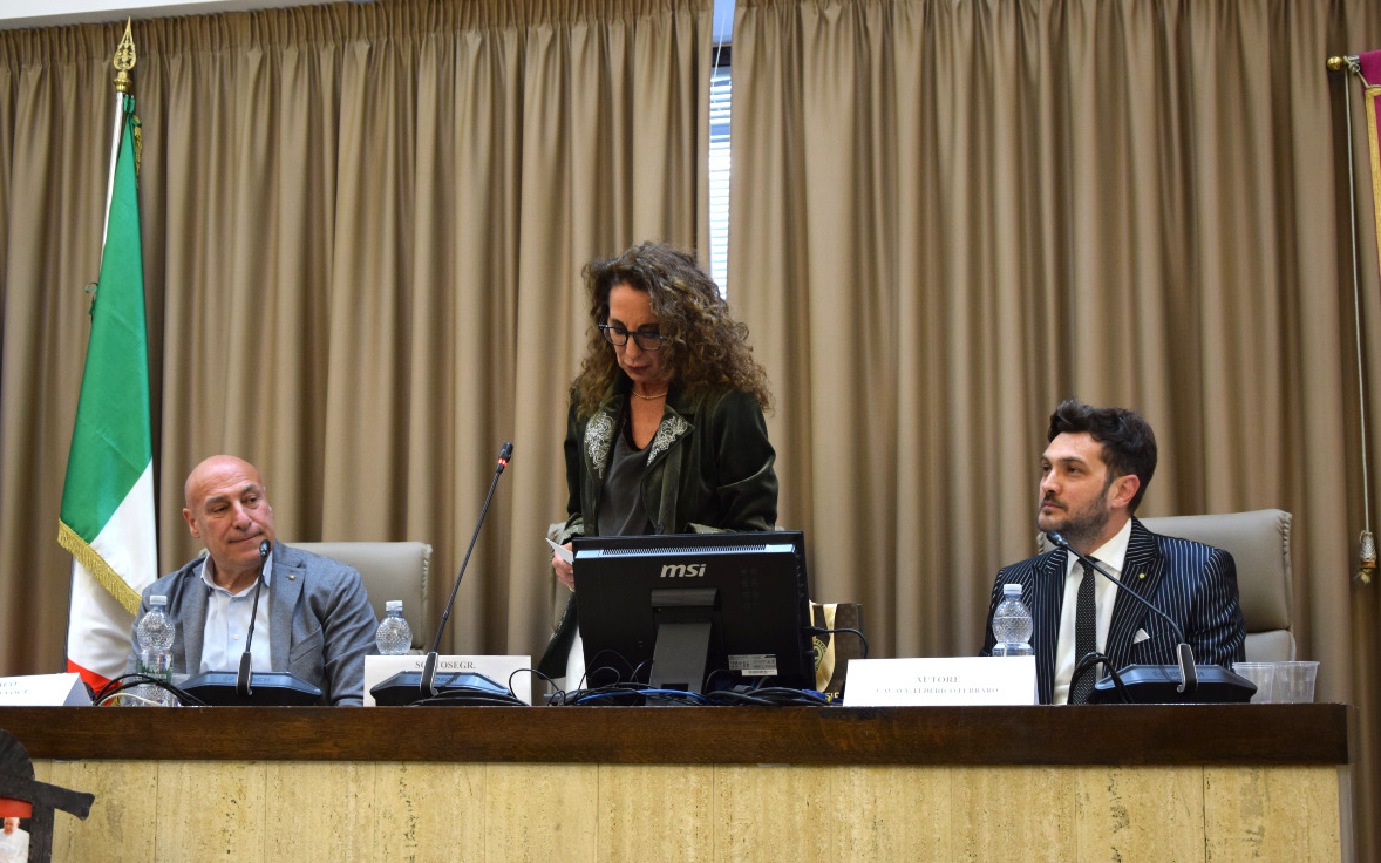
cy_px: 436
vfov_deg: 23.7
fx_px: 2052
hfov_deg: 37.2
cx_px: 687
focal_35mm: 55
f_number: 4.5
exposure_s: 1/60
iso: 1100
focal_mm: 35
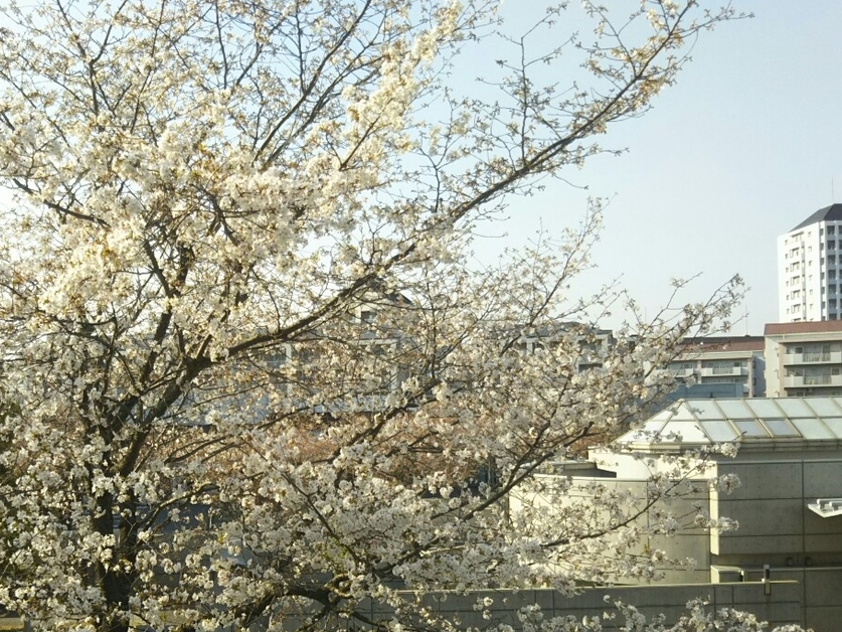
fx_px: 1046
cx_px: 286
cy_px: 426
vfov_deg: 33.3
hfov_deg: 43.3
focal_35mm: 43
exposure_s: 1/418
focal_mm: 4
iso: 25
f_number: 2.2
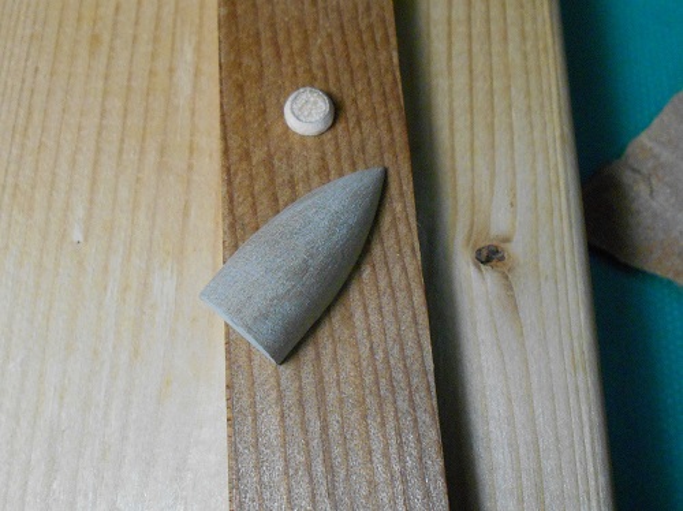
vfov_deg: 46.7
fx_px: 591
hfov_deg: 60.0
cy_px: 256
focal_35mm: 30
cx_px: 342
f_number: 3.4
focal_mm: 5.1
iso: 500
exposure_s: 1/250
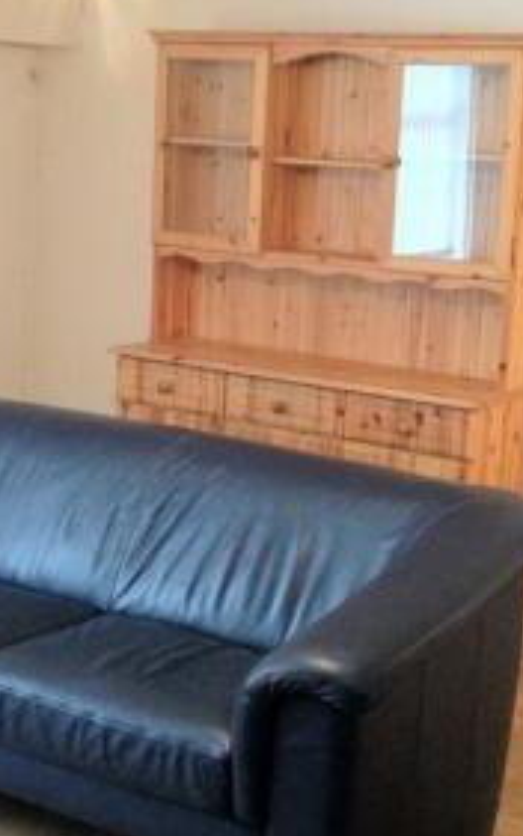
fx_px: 1753
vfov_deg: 26.8
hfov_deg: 17.0
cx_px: 212
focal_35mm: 77
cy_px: 439
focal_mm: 4.28
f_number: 2.4
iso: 400
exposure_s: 1/20
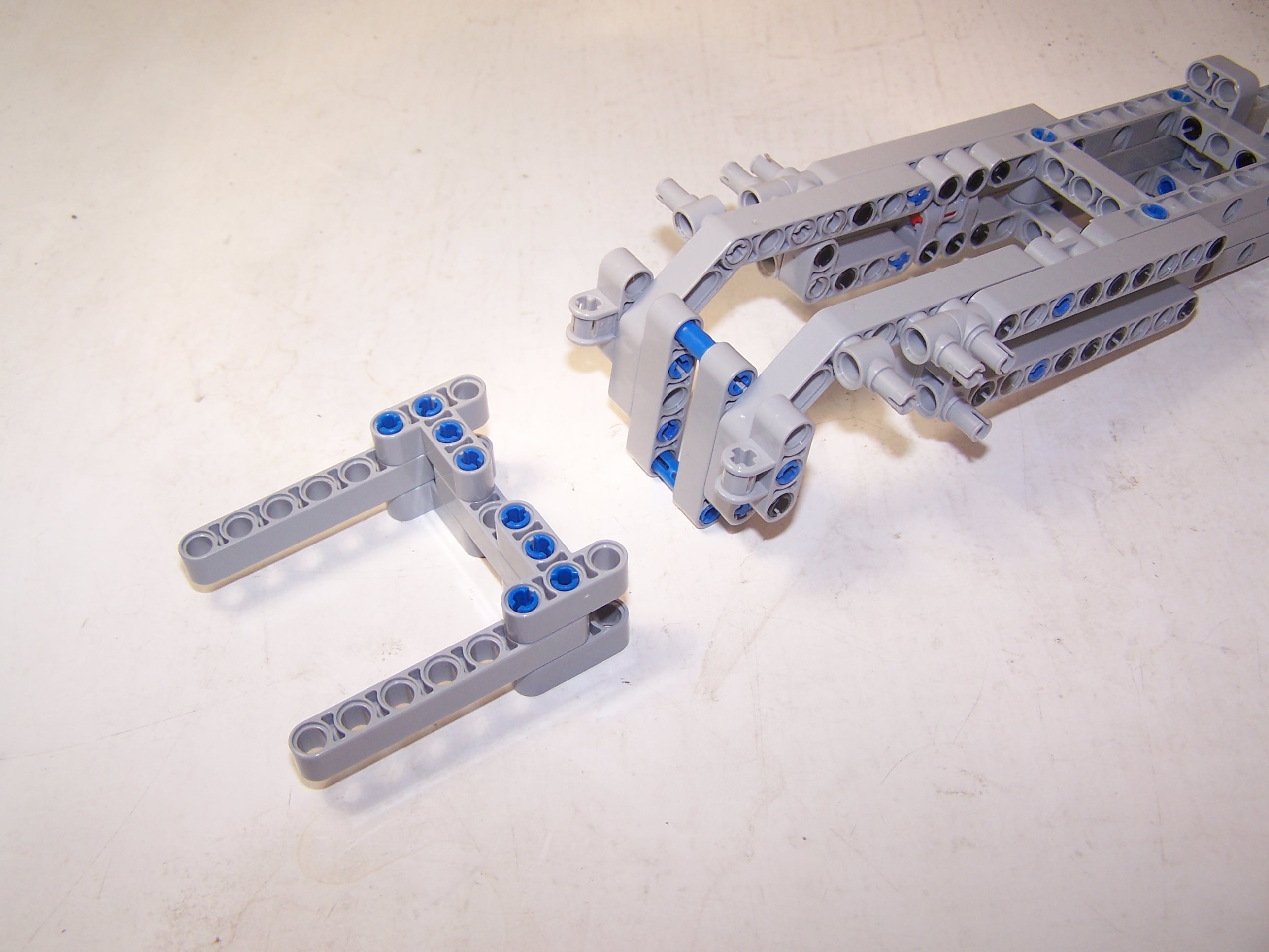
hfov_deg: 49.0
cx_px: 634
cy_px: 476
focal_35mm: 38
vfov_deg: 37.7
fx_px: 1393
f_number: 2.8
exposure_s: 1/90
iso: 80
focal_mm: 6.3
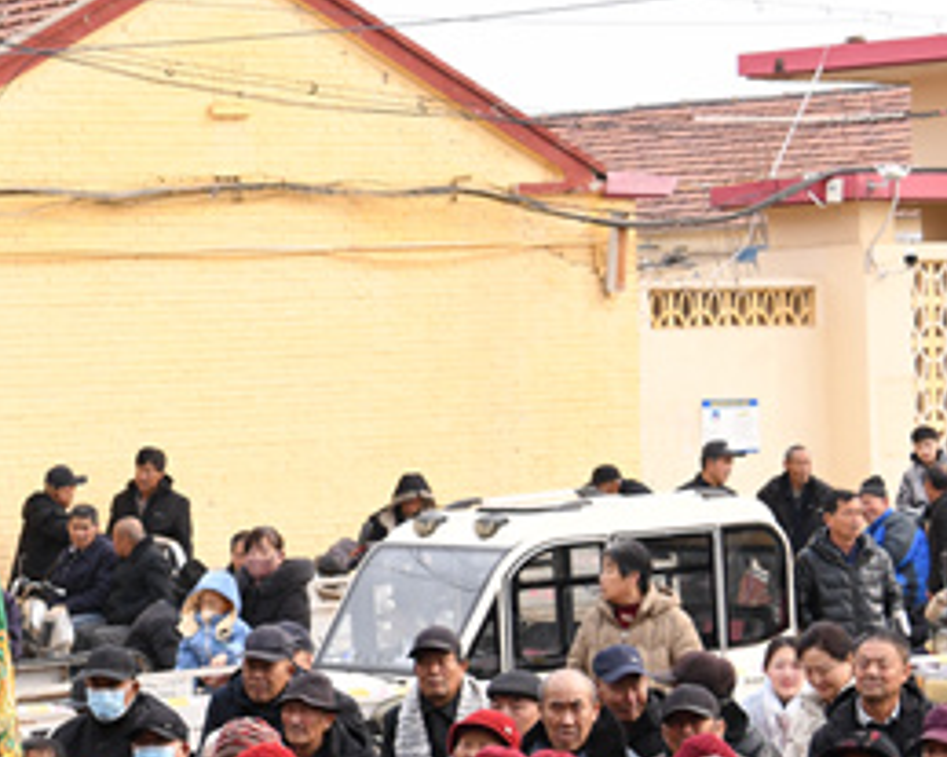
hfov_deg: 13.0
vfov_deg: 10.6
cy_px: 413
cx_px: -197
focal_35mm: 145
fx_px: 4062
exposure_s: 1/125
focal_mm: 40
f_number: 8
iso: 200
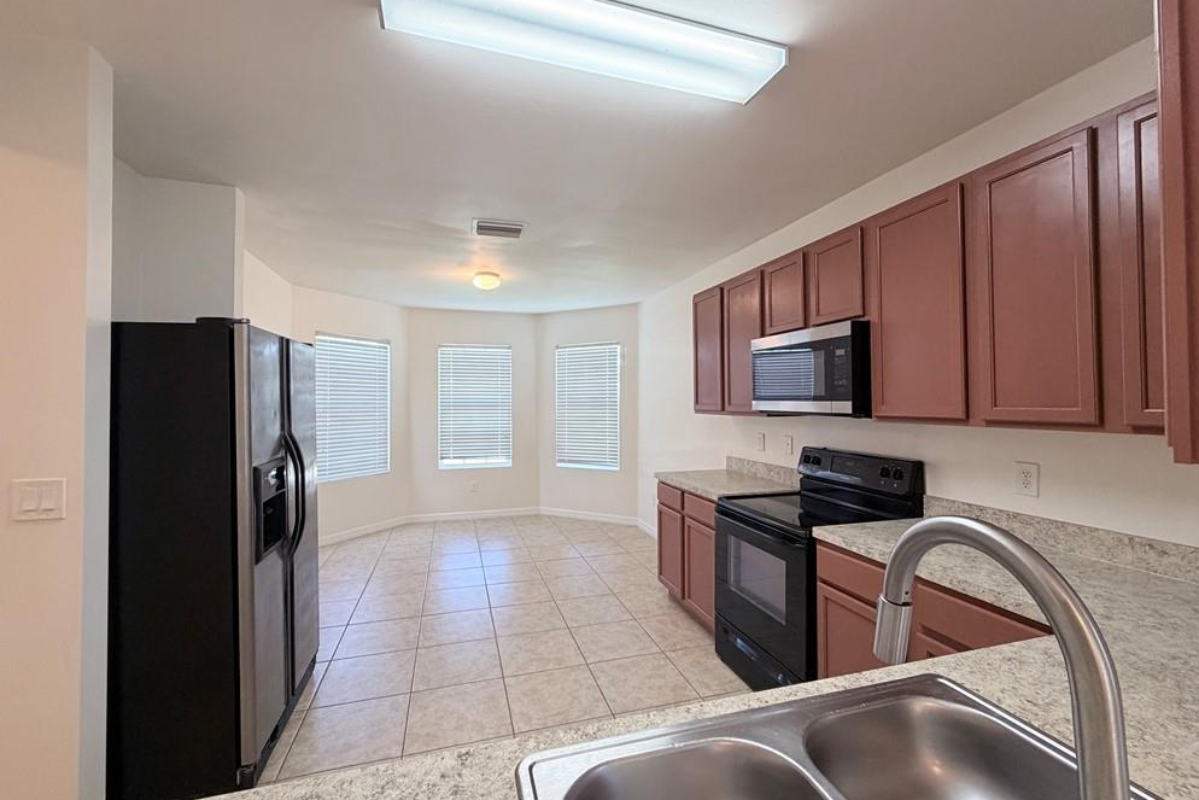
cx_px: 598
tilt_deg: +2.0
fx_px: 500
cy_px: 391
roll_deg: +0.7
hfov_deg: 100.4
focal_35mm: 15
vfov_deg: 77.3
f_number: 2.2
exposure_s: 1/60
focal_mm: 2.22
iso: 250
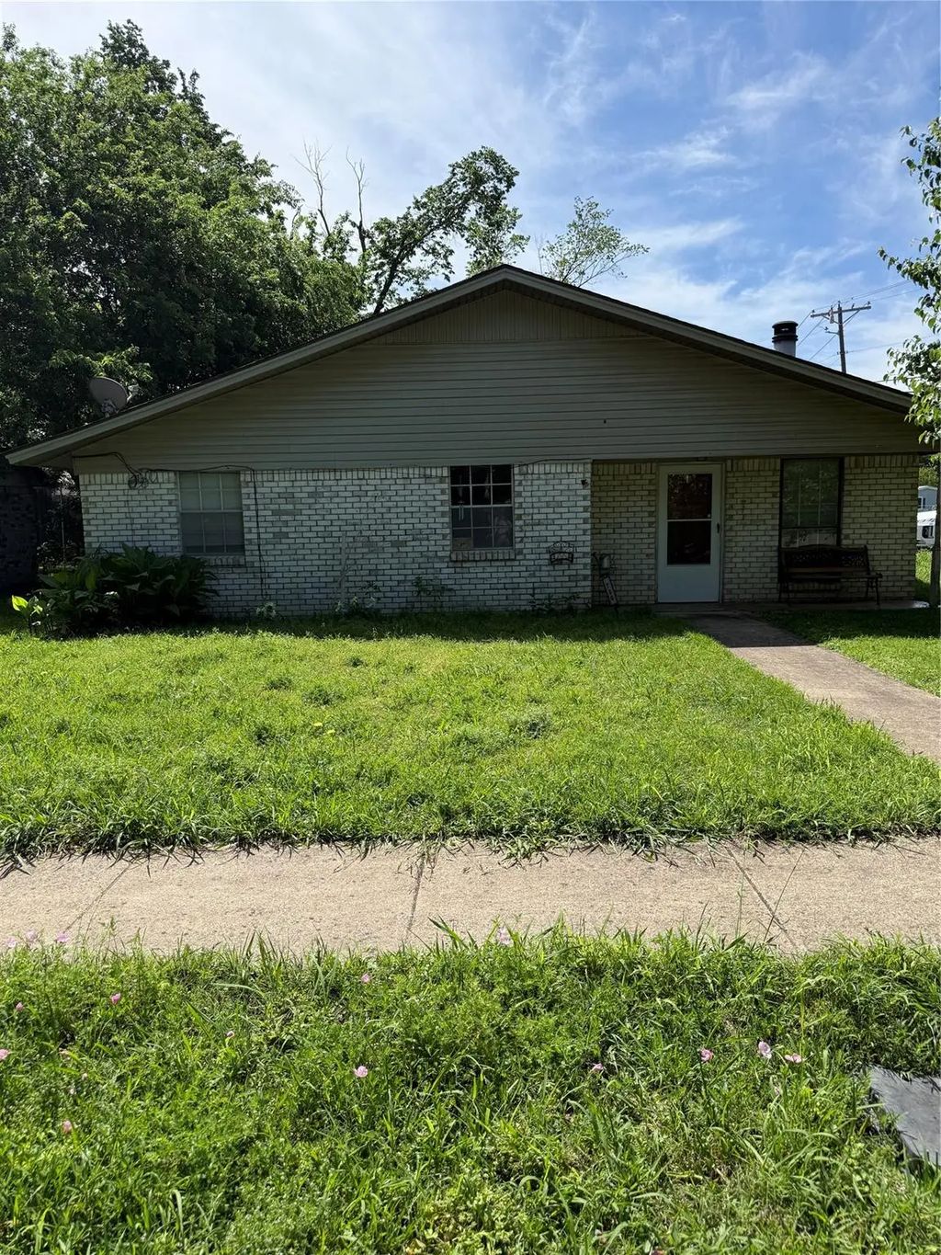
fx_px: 870
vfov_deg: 71.6
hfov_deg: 56.8
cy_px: 628
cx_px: 470
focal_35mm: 24
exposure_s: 1/4975
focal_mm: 6.76
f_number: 1.78
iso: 100
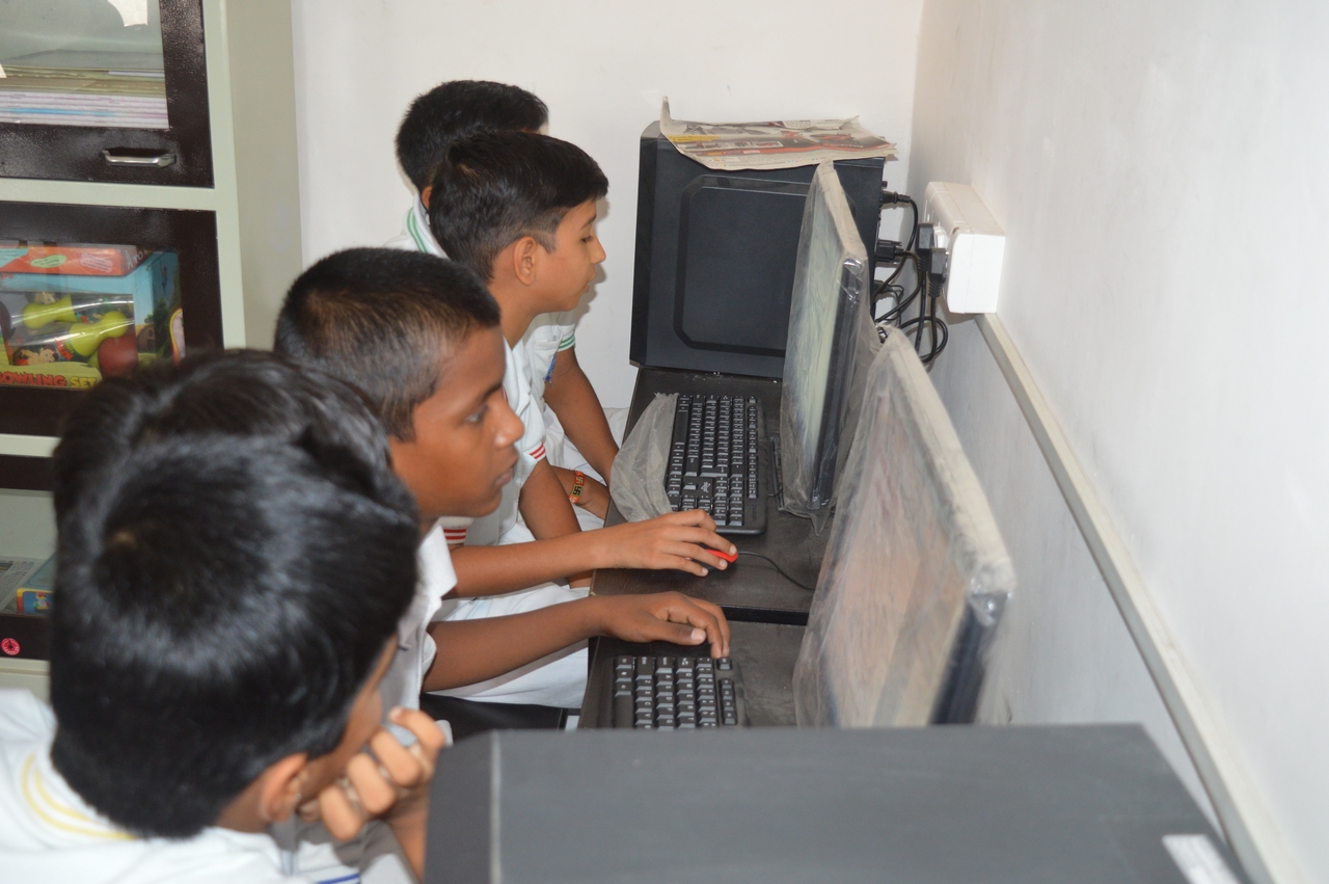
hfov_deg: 48.0
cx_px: 664
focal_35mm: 40
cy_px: 442
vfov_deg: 33.0
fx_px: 1494
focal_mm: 27
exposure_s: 1/60
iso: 800
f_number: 4
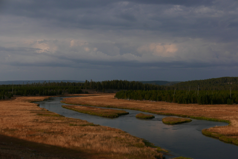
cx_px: 119
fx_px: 384
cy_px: 80
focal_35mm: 58
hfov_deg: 34.5
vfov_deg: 23.4
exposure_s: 1/1000
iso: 200
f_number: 5.6
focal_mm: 26.3
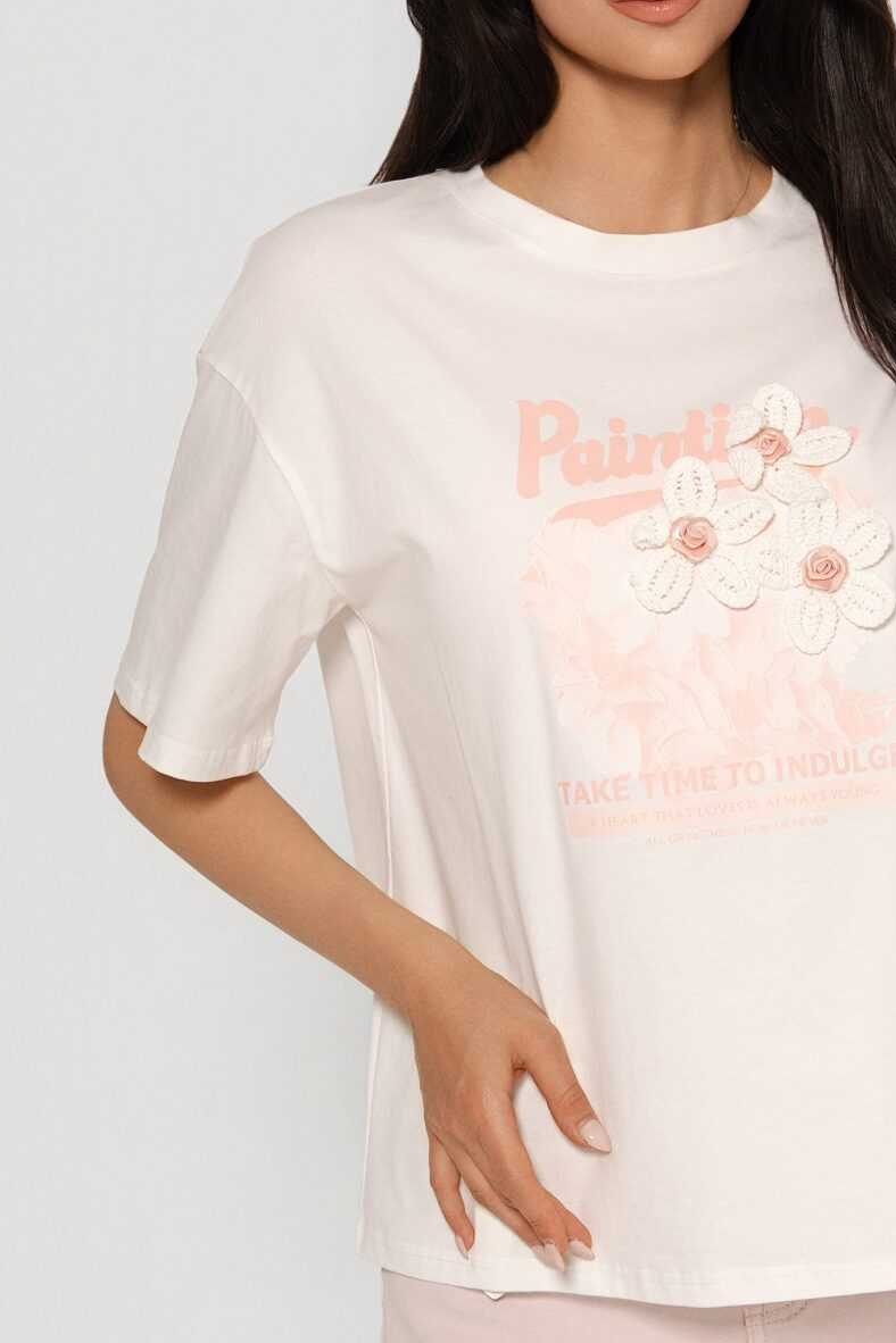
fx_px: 5002
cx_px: 637
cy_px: 494
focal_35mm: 134
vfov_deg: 15.3
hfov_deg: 10.2
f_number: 8
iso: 100
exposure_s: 1/160
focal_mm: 88
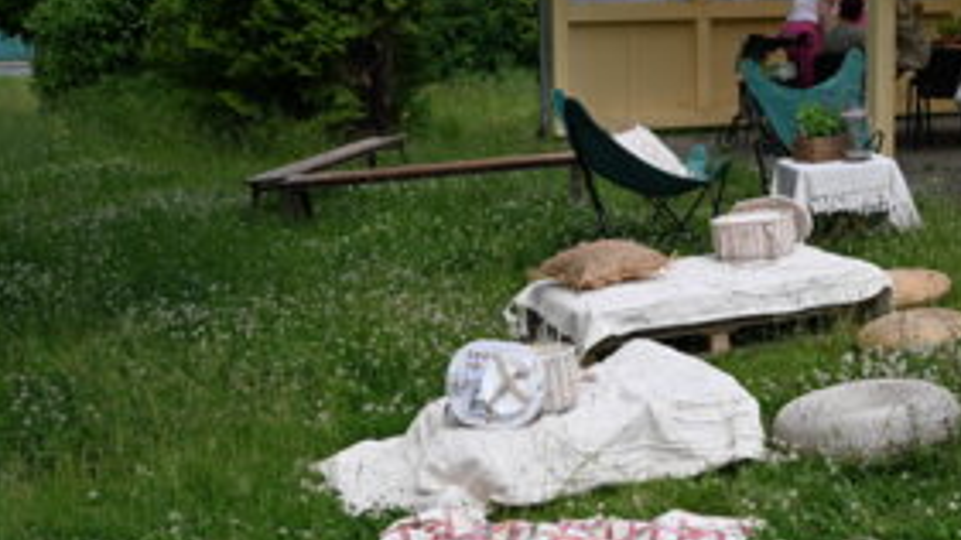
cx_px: 677
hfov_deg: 29.7
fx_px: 1793
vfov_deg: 17.1
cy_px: 326
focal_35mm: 70
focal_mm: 31.5
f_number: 7.1
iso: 100
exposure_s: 1/400
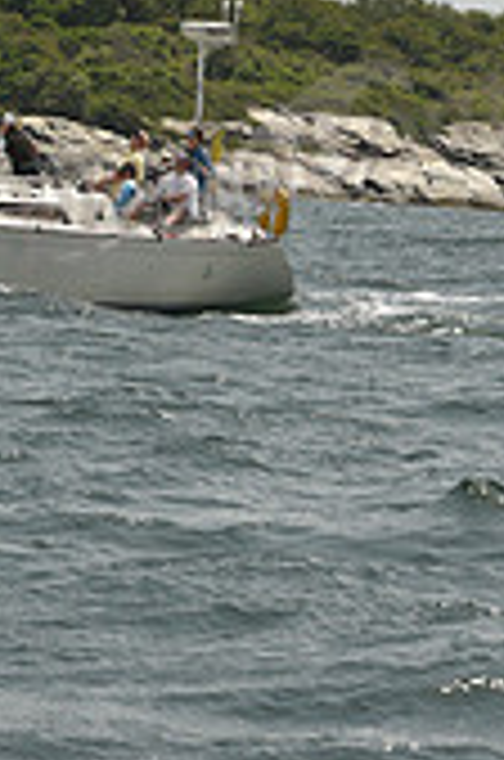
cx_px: -223
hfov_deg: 4.6
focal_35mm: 296
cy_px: -472
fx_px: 6241
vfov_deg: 6.8
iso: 400
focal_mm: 86
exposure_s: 1/1600
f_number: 10
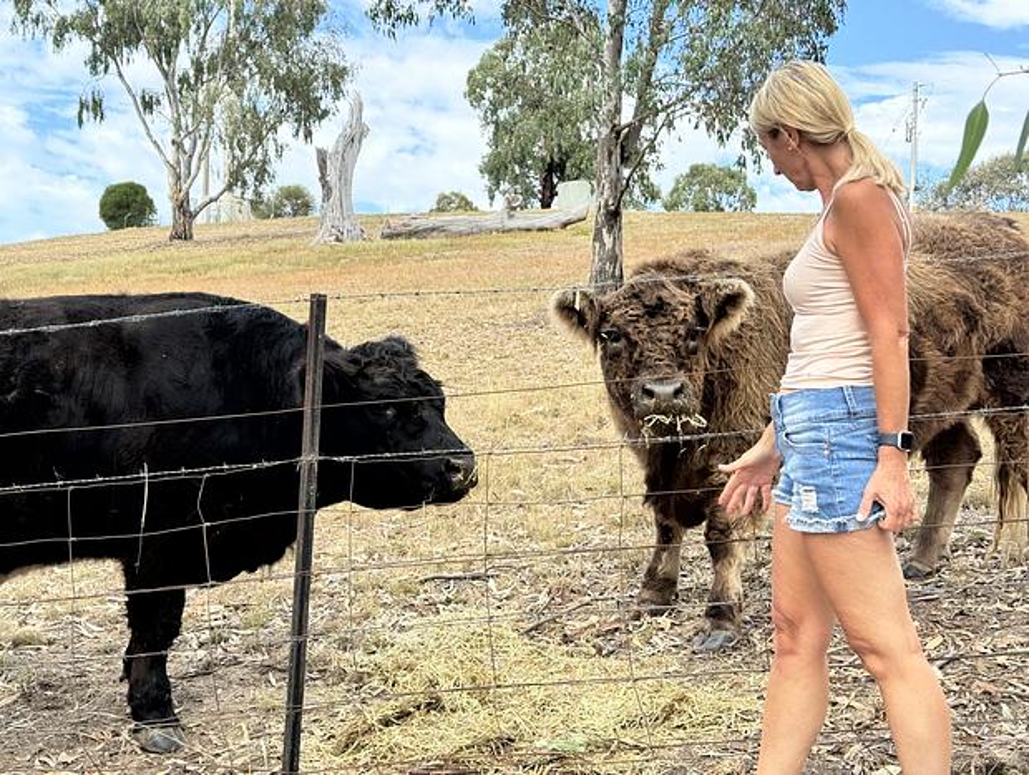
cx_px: 514
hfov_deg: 39.6
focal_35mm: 48
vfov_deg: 30.3
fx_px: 1429
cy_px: 388
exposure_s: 1/1366
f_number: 1.78
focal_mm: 6.86
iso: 64
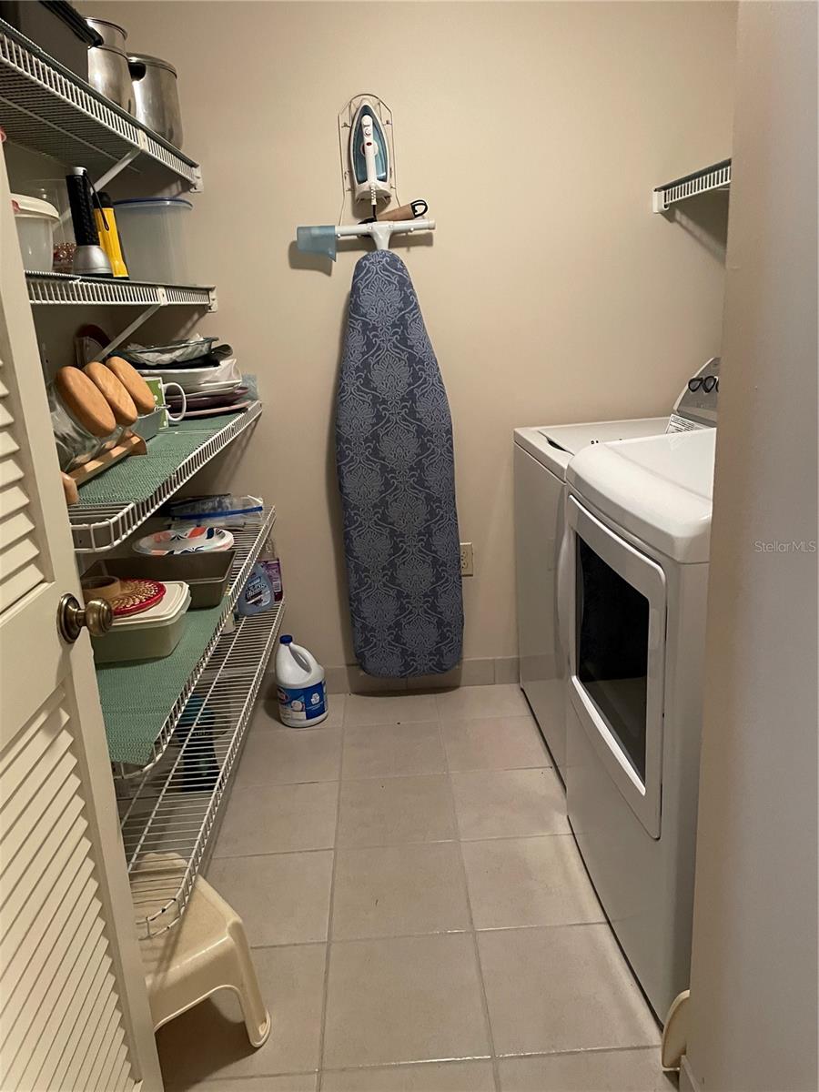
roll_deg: +4.5
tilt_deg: -16.5
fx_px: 820
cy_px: 546
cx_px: 410
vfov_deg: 67.3
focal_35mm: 26
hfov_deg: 53.1
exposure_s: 1/40
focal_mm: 4.2
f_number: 1.6
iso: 400
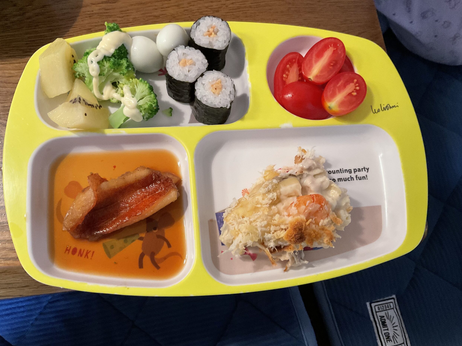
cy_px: 178
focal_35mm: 30
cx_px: 229
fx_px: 400
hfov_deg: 60.0
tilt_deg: -73.5
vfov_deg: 46.8
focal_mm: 3
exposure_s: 1/50
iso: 200
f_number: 1.8
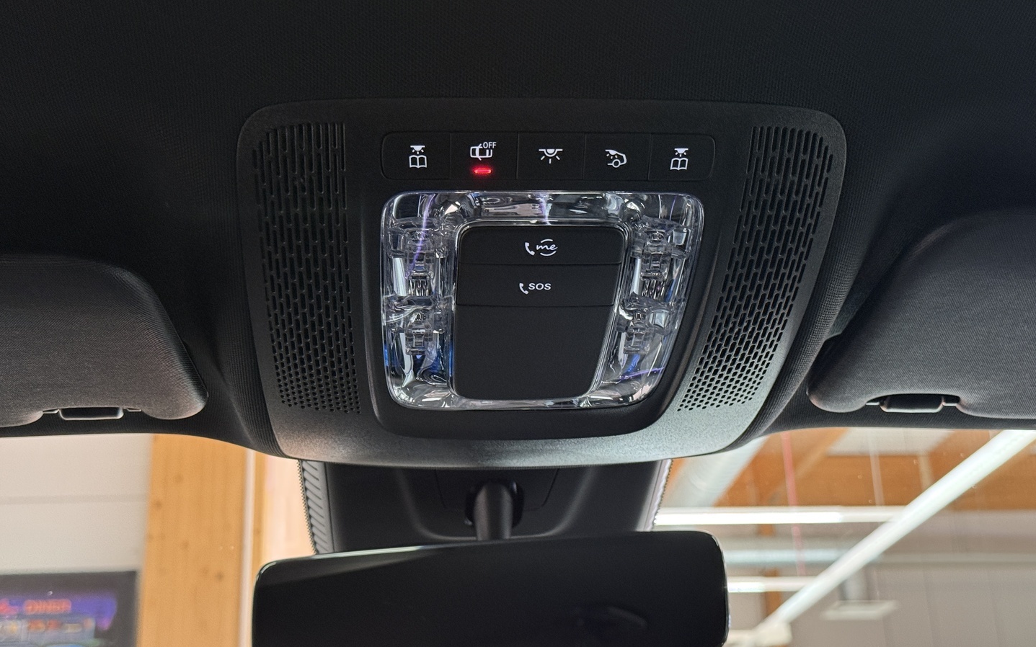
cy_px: 365
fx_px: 1440
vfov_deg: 25.3
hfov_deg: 39.6
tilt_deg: +20.4
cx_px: 518
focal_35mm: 51
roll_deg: +2.4
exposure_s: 1/40
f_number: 1.78
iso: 320
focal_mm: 6.76
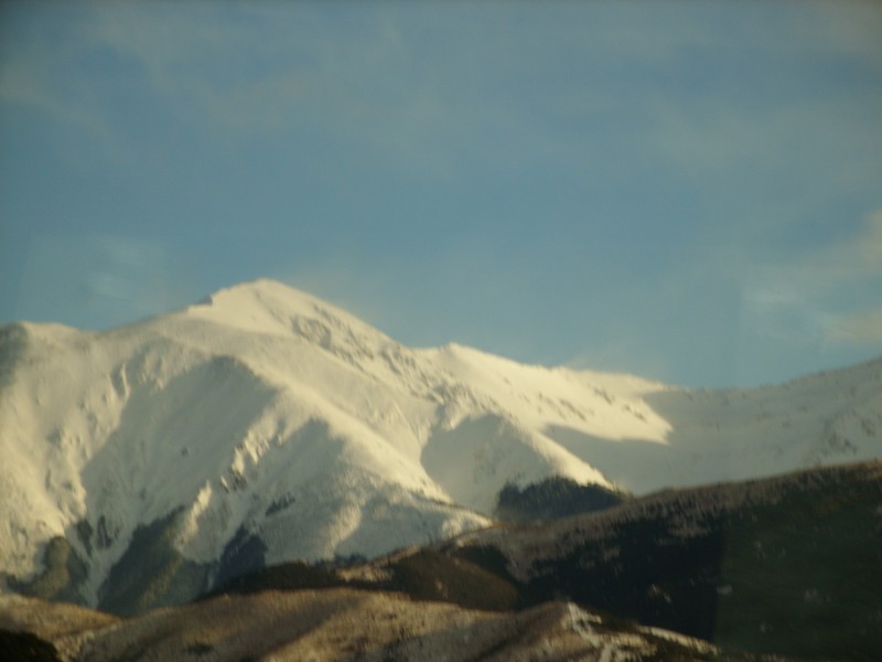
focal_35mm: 190
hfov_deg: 10.4
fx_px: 4841
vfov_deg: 7.8
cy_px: 331
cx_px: 441
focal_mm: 39
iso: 50
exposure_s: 1/228
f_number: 4.5
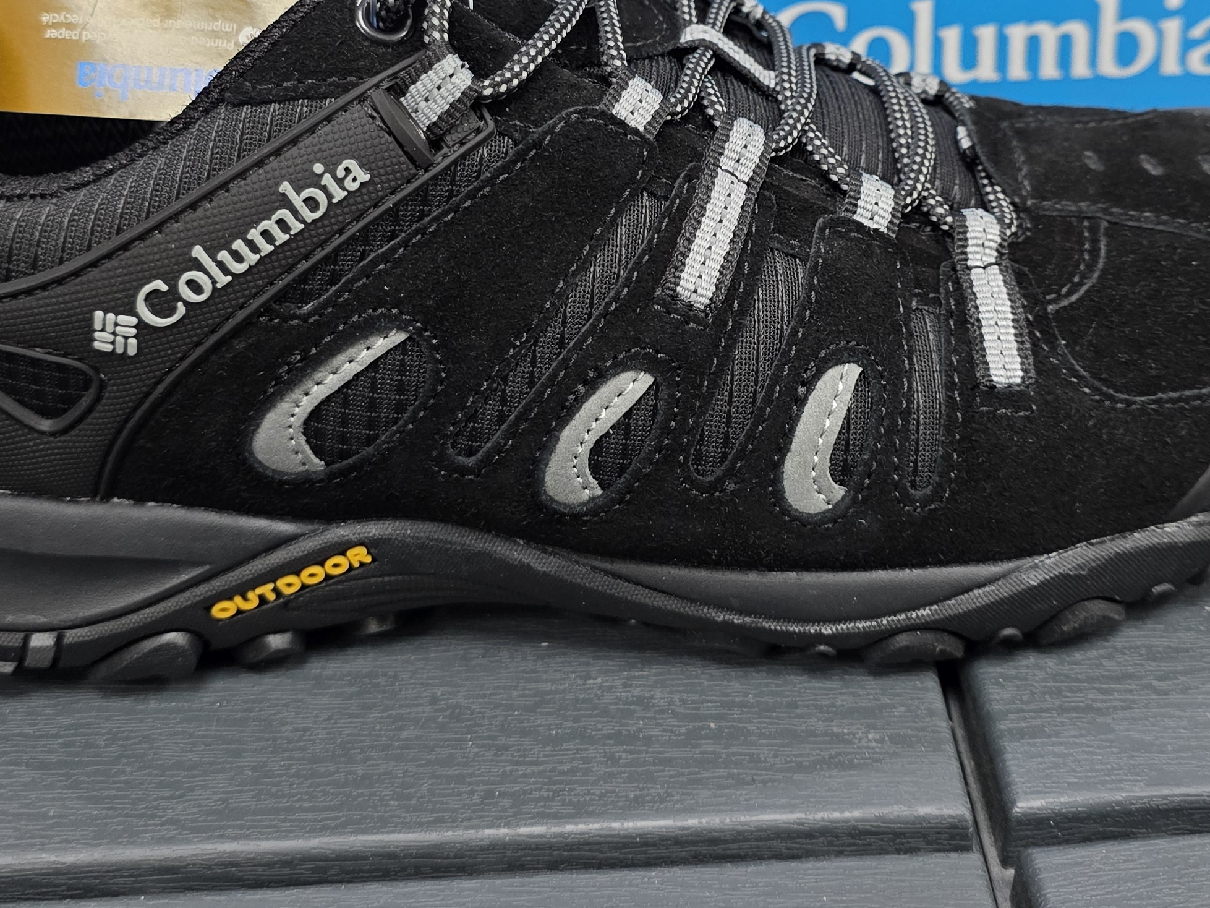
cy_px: 195
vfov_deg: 30.2
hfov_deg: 40.4
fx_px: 1643
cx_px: 674
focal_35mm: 47
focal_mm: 6.3
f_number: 1.7
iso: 320
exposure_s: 1/100
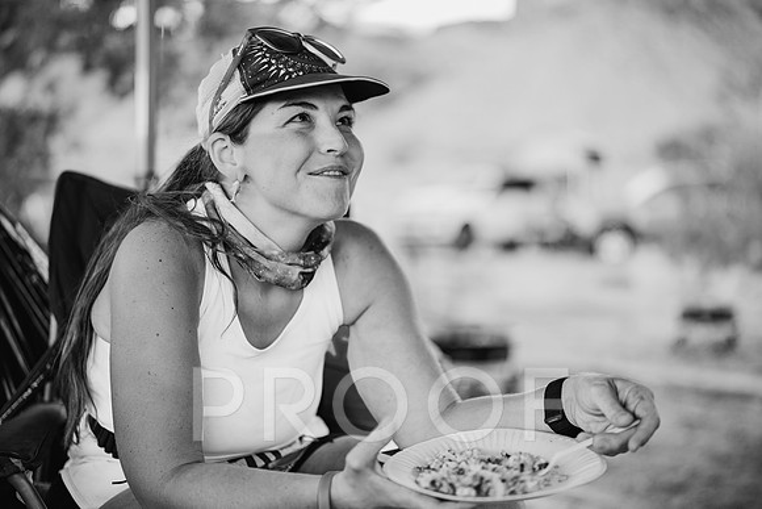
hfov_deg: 39.6
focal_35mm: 50
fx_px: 1059
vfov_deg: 27.0
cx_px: 381
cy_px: 254
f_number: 1.4
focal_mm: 50
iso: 100
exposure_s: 1/160
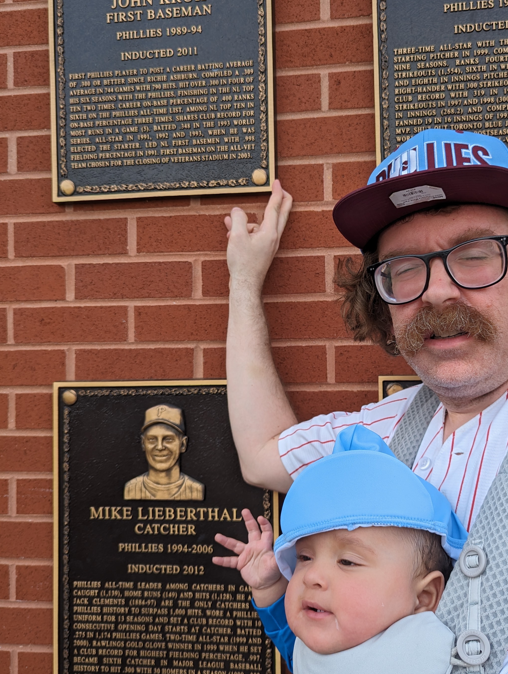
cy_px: 338
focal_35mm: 36
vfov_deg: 51.3
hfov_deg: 39.4
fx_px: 703
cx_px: 322
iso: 44
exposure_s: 1/820
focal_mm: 6.81
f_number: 1.85
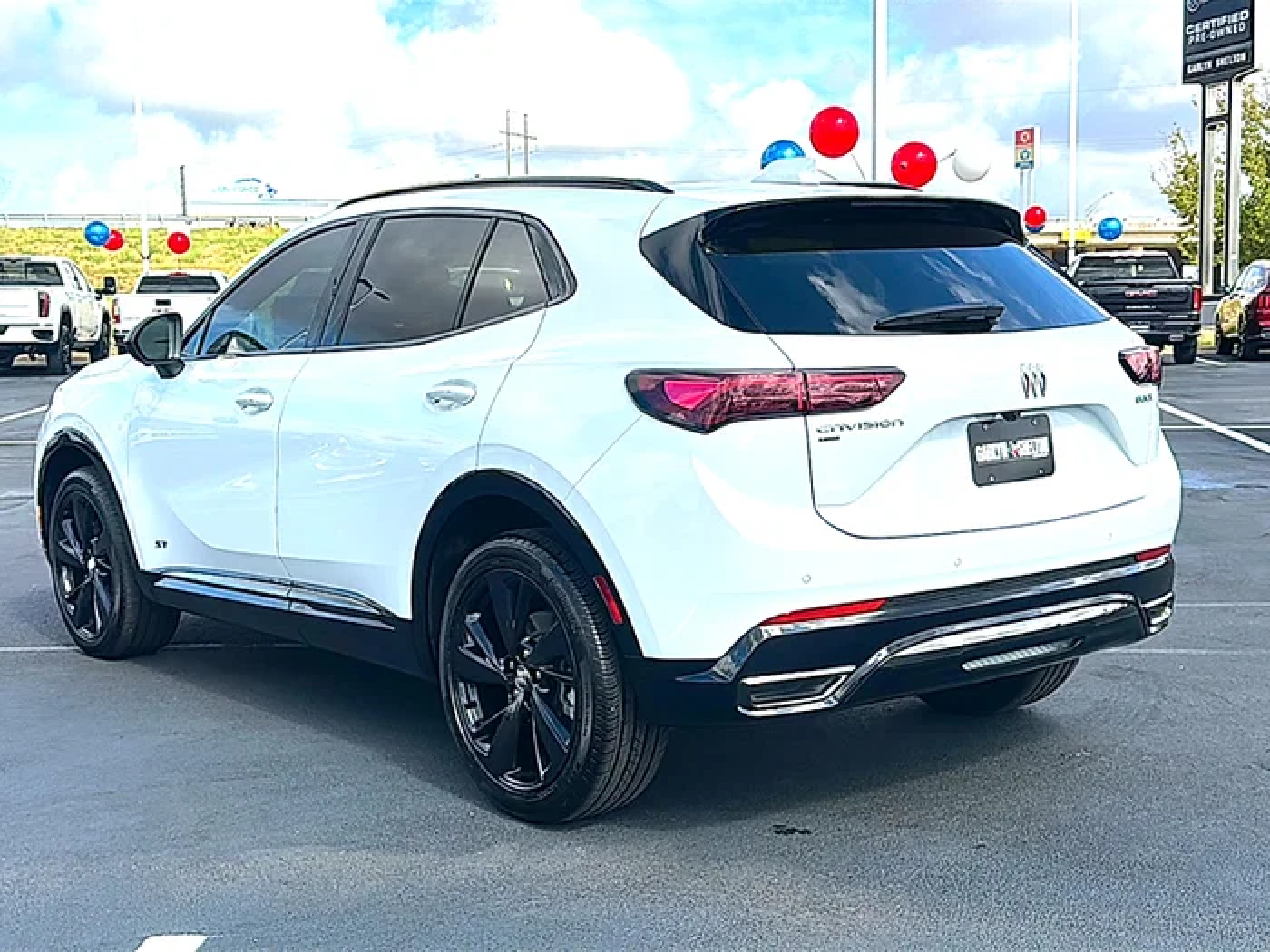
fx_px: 1394
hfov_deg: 49.0
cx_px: 635
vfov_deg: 37.7
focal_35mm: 38
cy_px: 476
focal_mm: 6.86
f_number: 1.78
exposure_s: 1/5291
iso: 80
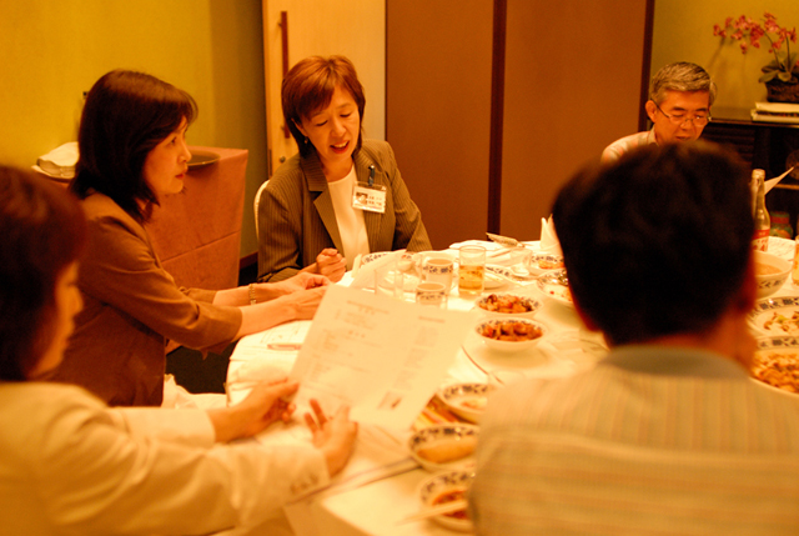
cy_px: 268
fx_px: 934
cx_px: 400
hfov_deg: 46.3
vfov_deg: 32.0
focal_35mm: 42
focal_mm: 28
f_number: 2
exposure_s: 1/80
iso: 800
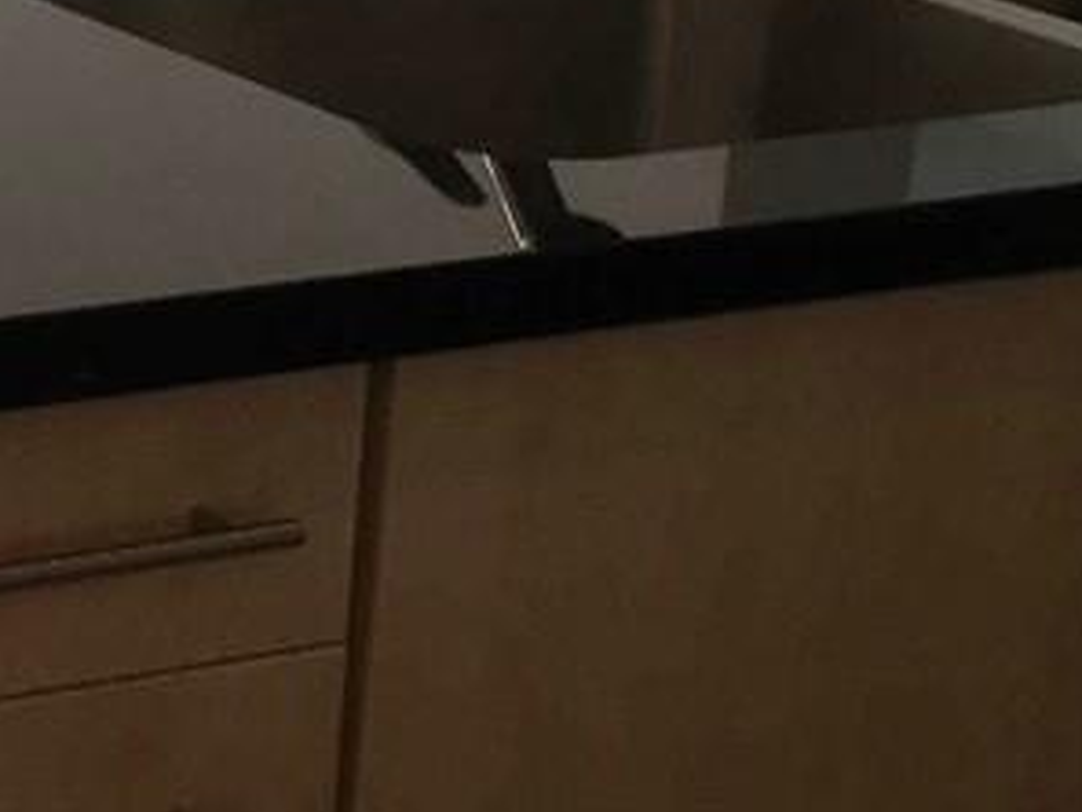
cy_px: -300
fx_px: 4907
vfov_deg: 9.3
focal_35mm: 157
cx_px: -943
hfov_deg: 11.5
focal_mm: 4.15
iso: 32
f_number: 2.2
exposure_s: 1/120
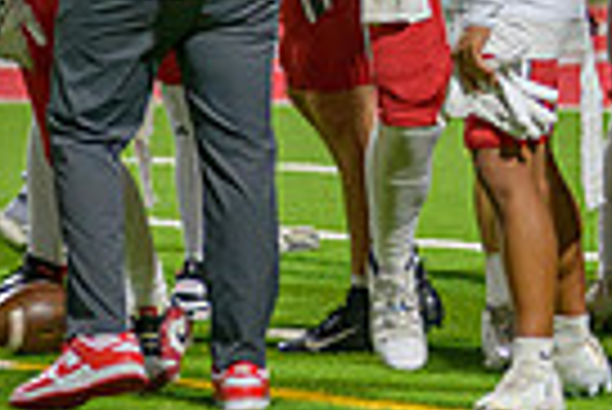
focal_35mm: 619
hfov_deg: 3.3
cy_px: -259
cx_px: 688
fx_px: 10534
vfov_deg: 2.2
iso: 1250
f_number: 2.8
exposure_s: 1/250
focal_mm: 145
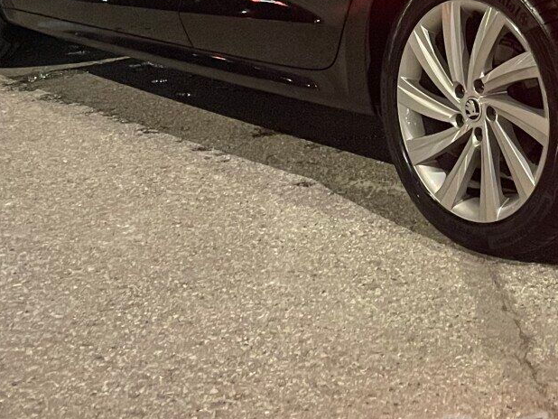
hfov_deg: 22.7
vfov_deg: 17.2
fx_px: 1322
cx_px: 587
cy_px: -90
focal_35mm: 82
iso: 800
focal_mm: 4.2
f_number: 1.6
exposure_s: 1/25
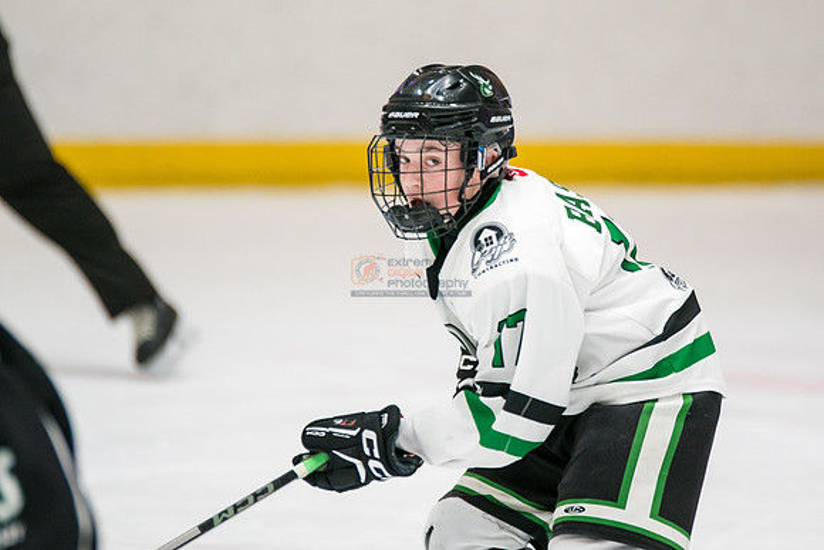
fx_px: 10686
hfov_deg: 4.4
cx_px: 451
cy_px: 210
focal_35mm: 467
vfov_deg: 2.9
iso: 3200
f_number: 3.2
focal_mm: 300
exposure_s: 1/1000
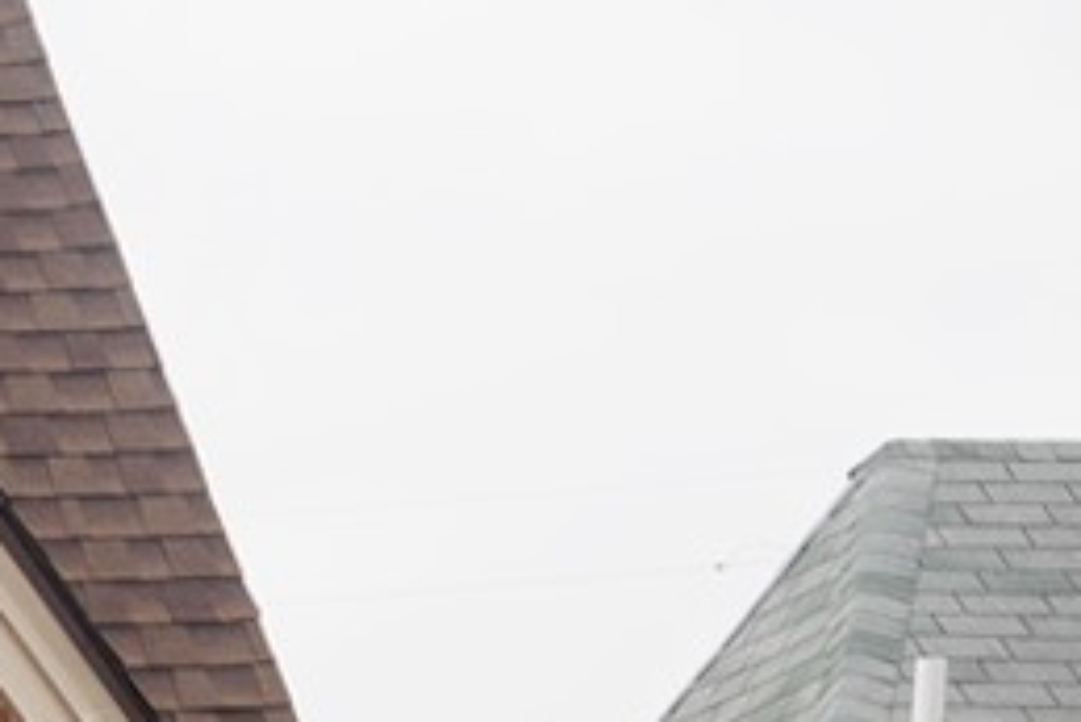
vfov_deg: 6.1
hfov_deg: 7.6
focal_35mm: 224
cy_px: 1014
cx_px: -2550
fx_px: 6730
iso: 100
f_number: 9
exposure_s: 1/100
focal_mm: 29
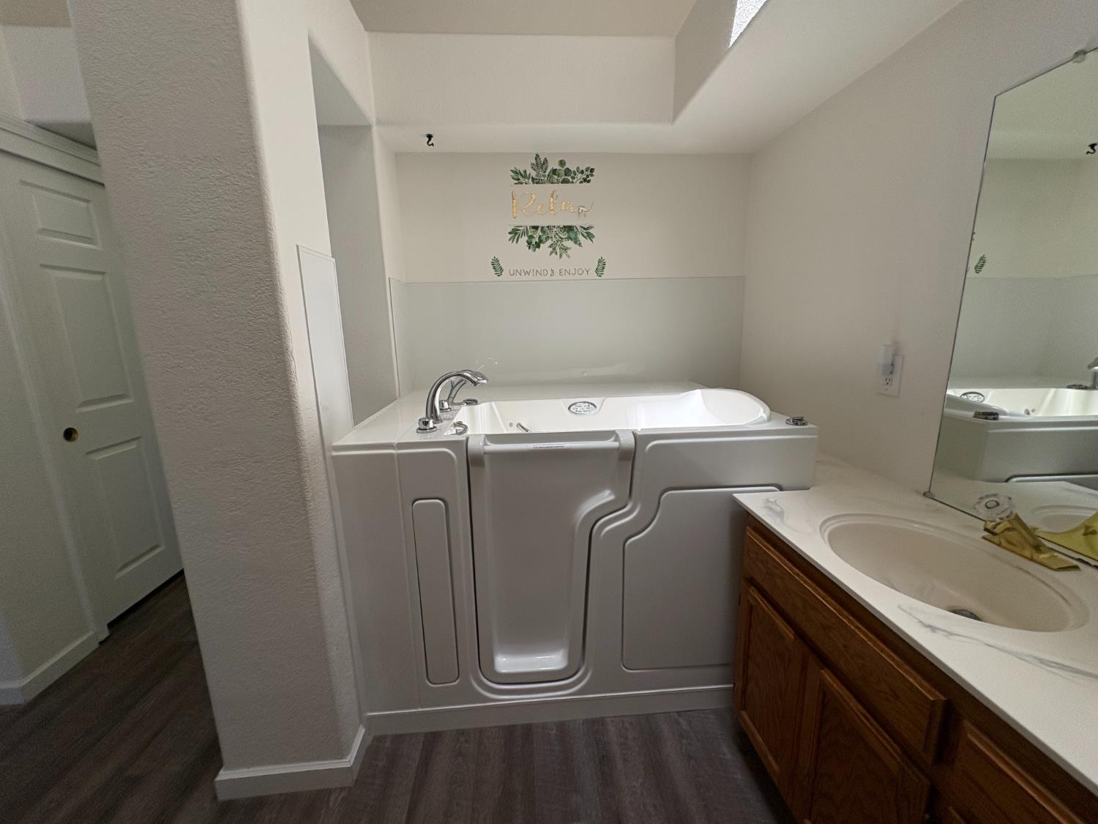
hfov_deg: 102.1
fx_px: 444
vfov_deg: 85.7
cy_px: 412
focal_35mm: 14
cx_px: 549
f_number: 2.2
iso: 125
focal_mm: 2.22
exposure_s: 1/120
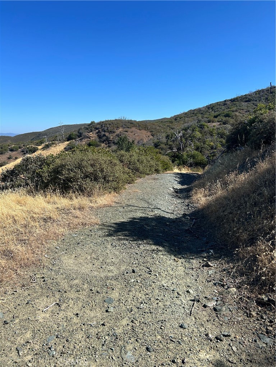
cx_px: 138
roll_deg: -4.2
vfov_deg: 67.3
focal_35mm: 26
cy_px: 184
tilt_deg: -13.8
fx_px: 276
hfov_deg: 53.1
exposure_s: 1/3704
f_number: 1.5
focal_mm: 5.7
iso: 50
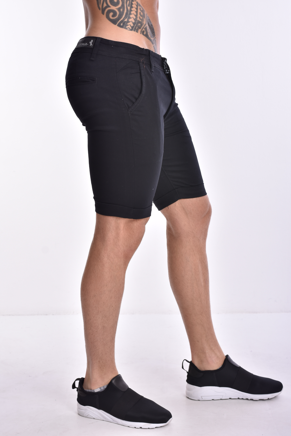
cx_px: 146
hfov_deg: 18.2
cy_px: 218
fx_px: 909
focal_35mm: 75
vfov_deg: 27.0
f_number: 6.3
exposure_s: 1/200
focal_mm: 50
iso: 100
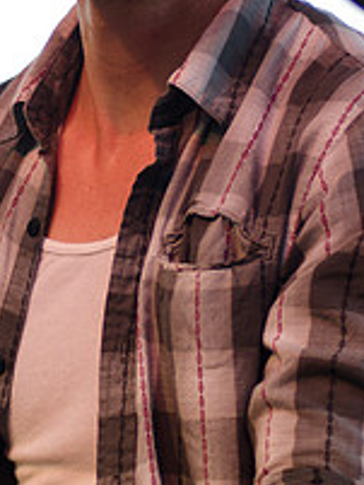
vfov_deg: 6.0
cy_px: 92
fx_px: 4650
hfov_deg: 4.5
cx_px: -157
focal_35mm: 332
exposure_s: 1/1000
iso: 400
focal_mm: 80
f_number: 3.5
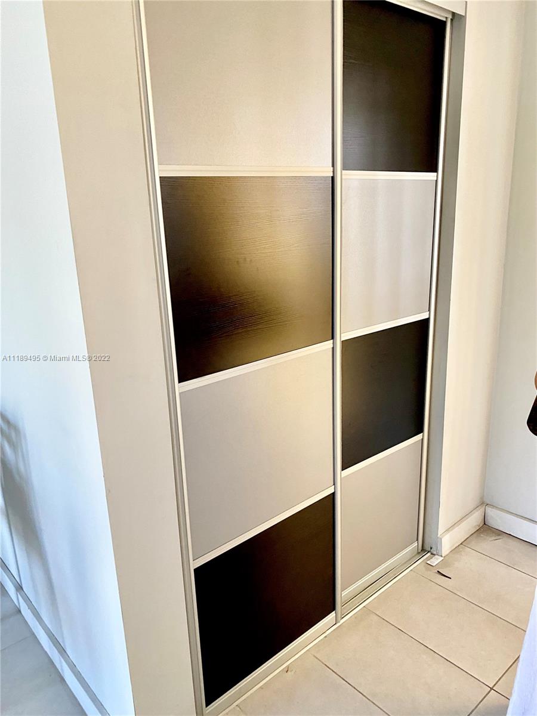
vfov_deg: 67.3
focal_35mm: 26
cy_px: 358
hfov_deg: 53.1
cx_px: 268
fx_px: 538
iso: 250
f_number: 1.8
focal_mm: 4.25
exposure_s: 1/60
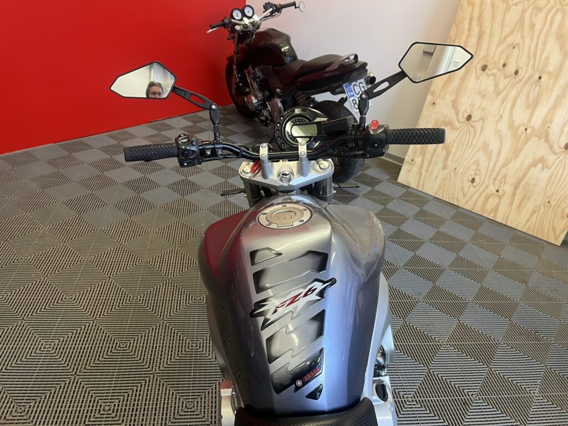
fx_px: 427
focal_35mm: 26
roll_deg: -8.7
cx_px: 284
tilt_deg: -29.6
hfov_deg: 67.3
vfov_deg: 53.1
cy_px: 213
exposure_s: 1/50
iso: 100
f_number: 1.6
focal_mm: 5.1
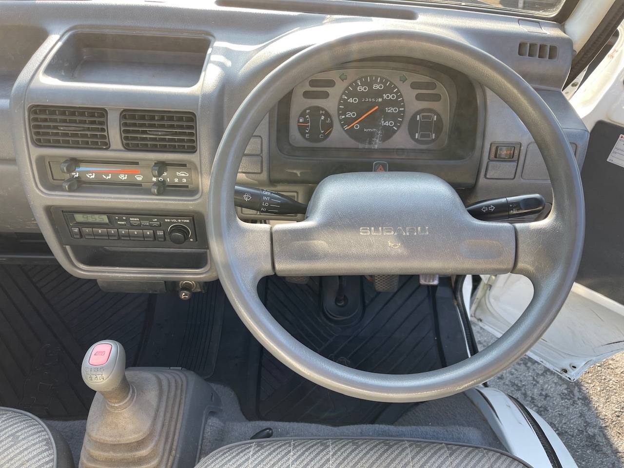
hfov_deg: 69.4
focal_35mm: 25
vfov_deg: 54.9
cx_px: 312
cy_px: 234
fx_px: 451
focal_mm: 5.1
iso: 32
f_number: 1.6
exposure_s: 1/127
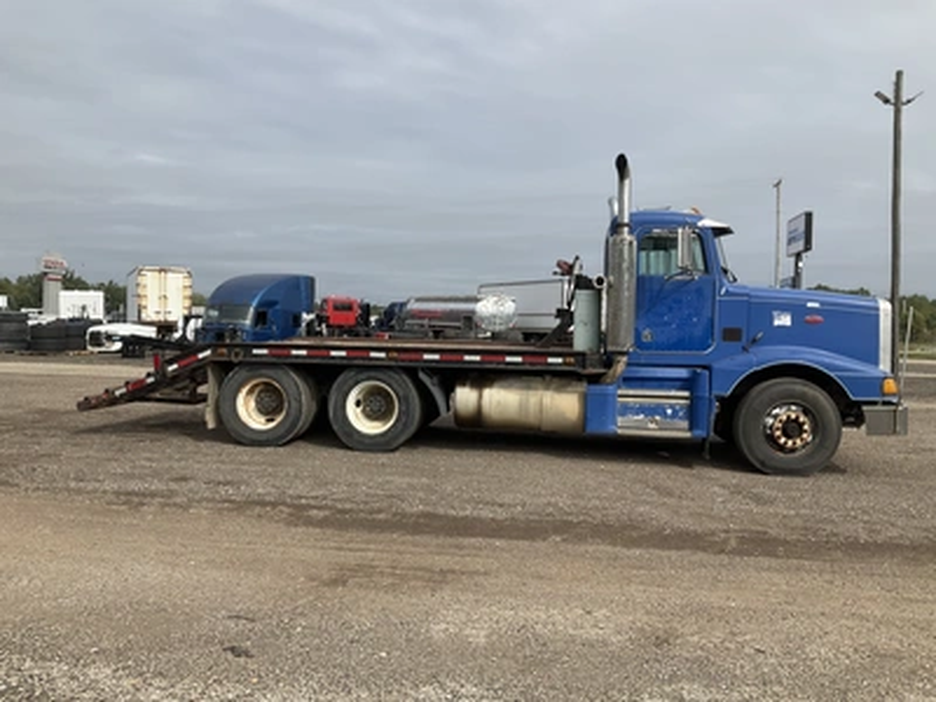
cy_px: 351
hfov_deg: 61.7
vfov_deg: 48.2
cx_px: 468
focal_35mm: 29
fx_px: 784
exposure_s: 1/2320
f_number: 1.8
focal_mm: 3
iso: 25
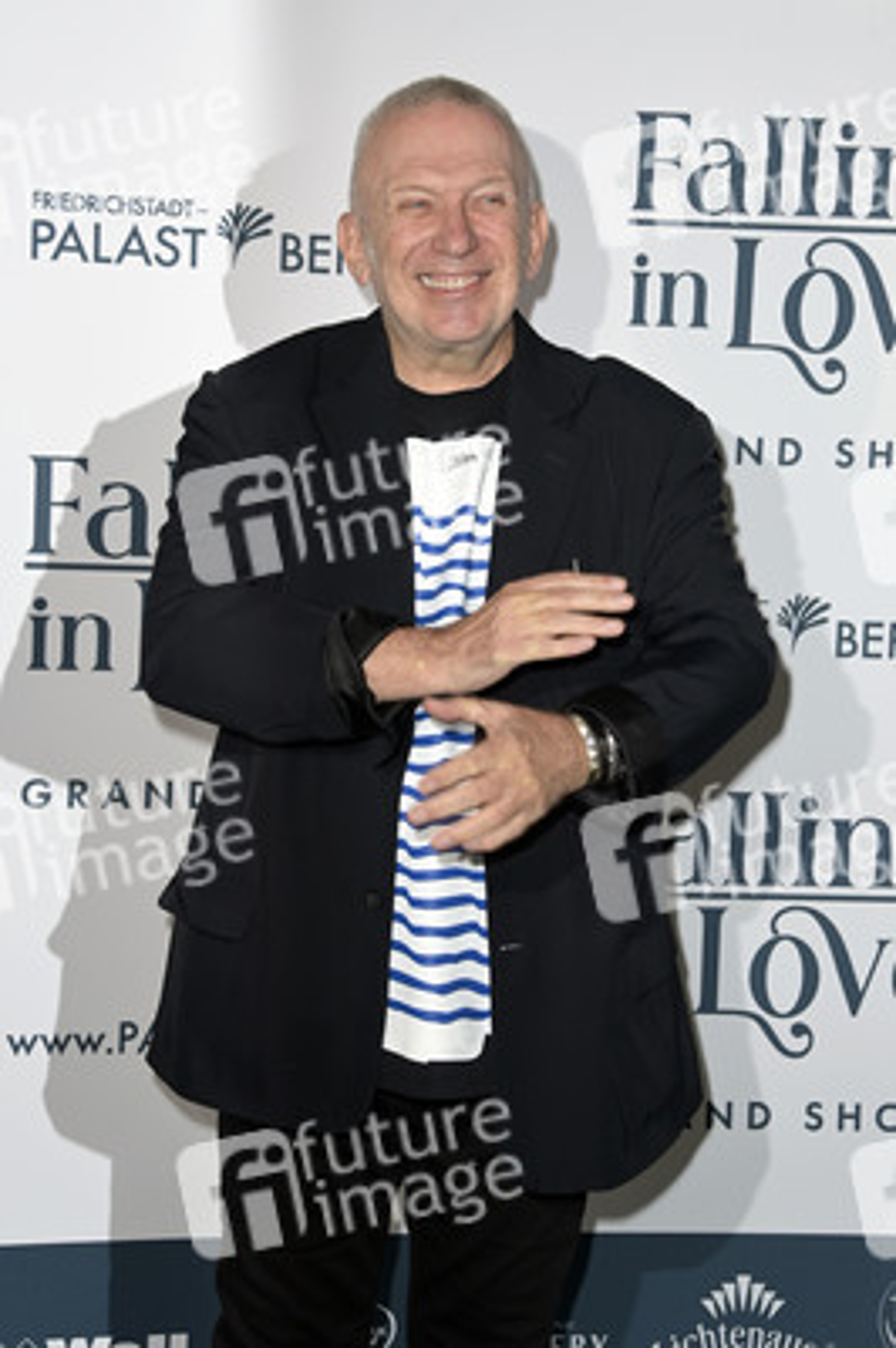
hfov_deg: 20.0
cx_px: 448
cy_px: 674
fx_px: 2543
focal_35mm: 68
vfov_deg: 29.7
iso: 640
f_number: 5.6
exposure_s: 1/250
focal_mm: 68
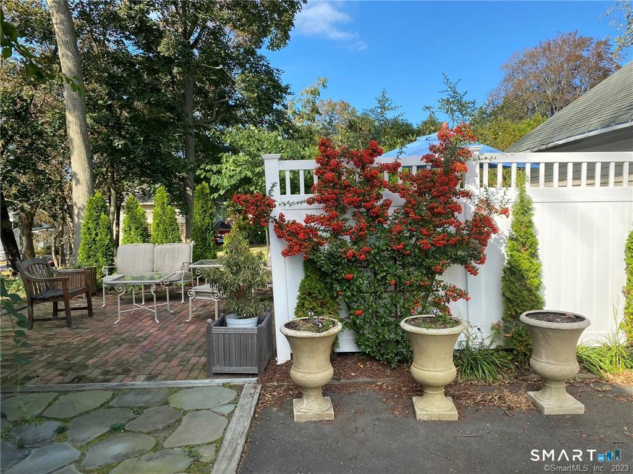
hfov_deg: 67.3
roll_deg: +1.1
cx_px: 316
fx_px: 475
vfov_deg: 53.1
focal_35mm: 26
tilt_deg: -2.8
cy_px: 237
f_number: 1.8
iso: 32
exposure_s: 1/998
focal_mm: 4.25
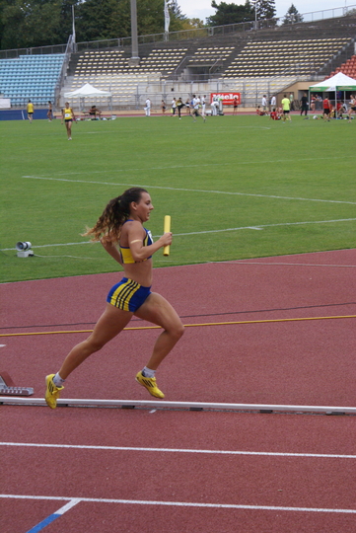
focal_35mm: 105
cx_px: 178
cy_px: 266
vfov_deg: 19.4
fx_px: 1554
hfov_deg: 13.1
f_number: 9
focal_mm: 70
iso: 800
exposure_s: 1/640
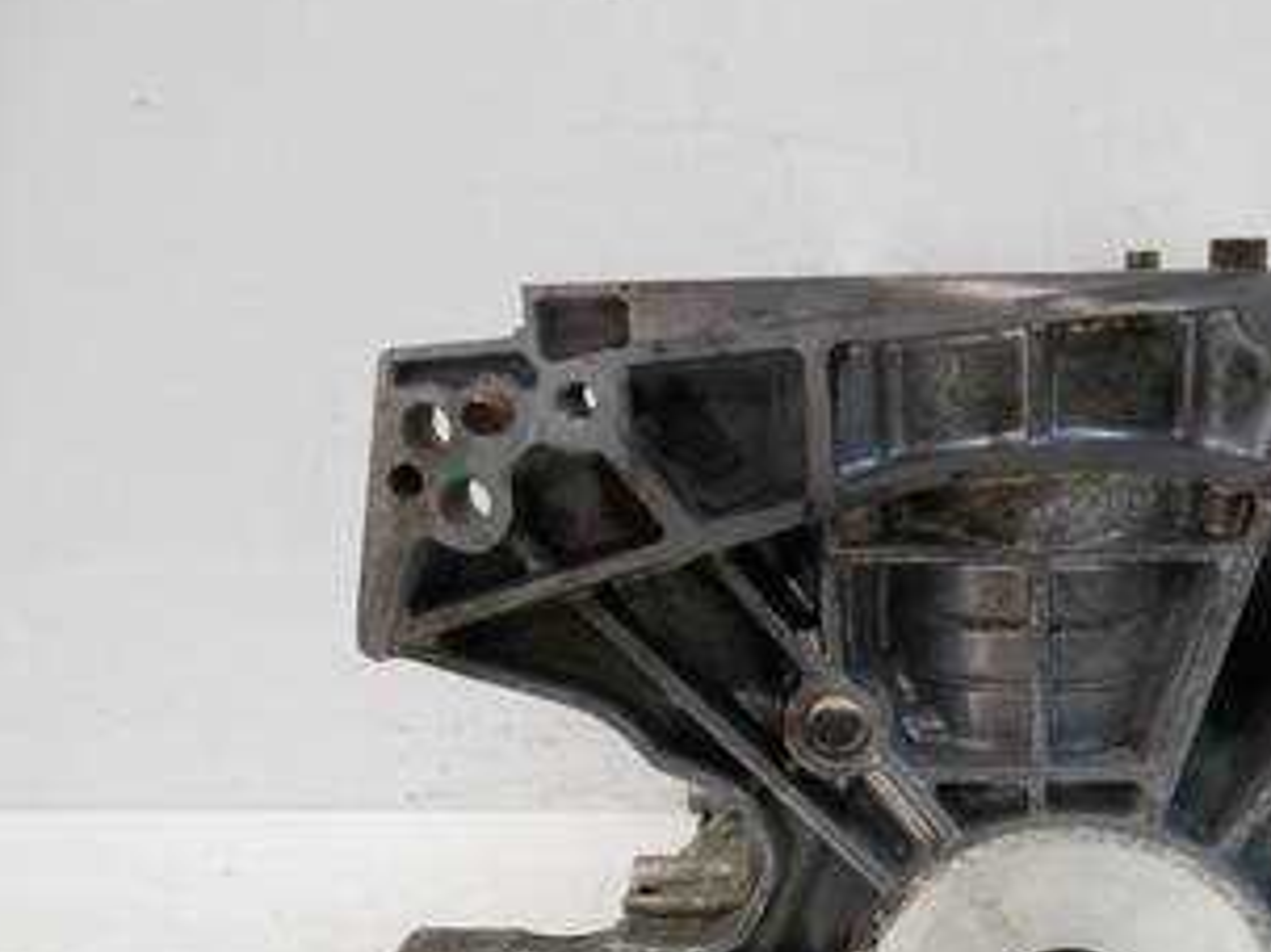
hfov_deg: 47.4
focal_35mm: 38
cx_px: 935
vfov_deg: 36.7
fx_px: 1395
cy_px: 726
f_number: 3.5
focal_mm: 12
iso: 400
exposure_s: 1/60
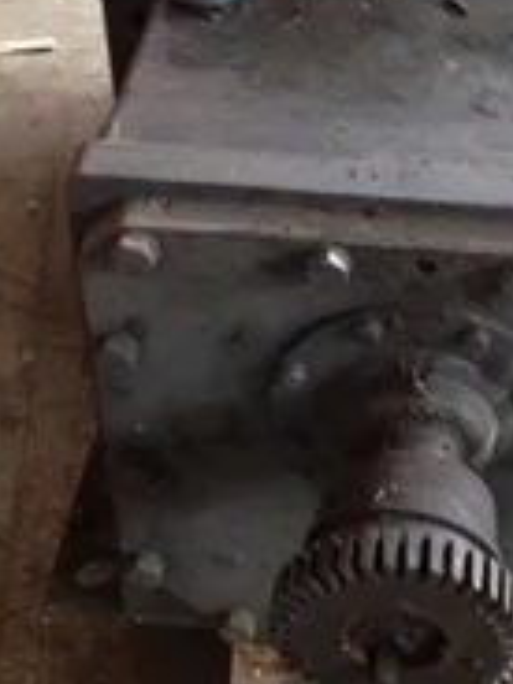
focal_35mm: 76
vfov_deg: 25.0
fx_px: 1502
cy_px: 93
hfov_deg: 19.1
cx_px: 431
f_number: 2.4
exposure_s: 1/15
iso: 400
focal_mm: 4.28
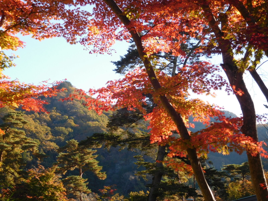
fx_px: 426
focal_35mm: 55
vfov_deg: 26.6
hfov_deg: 34.9
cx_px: 134
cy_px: 100
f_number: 4.2
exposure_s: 1/250
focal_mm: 9.8
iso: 125
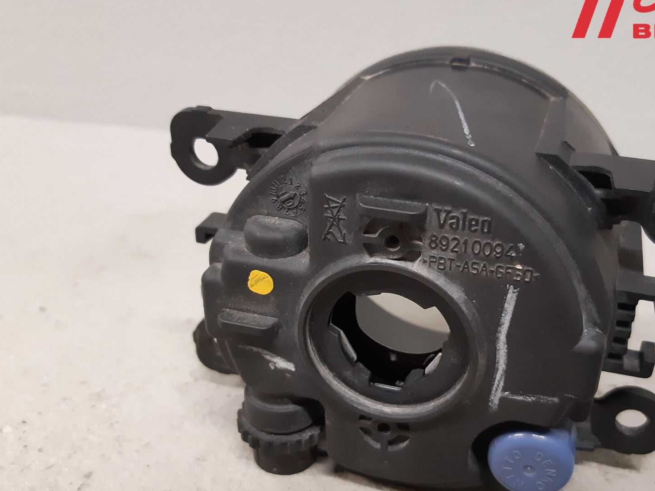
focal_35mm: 37
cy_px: 311
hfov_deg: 49.9
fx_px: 700
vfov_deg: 38.4
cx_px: 385
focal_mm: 3.93
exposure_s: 1/50
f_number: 1.7
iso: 320
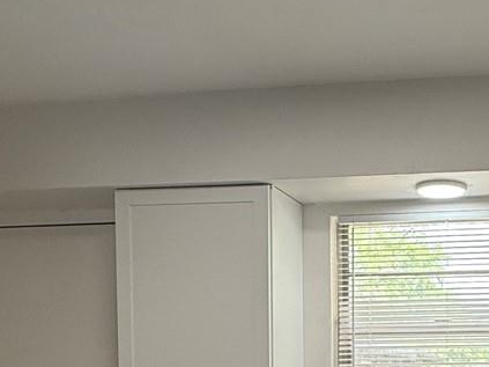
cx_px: 462
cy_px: 431
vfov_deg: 25.0
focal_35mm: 53
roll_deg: -0.2
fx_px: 748
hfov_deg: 33.7
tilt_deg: -3.7
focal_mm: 2.22
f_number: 2.2
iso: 100
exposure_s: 1/120
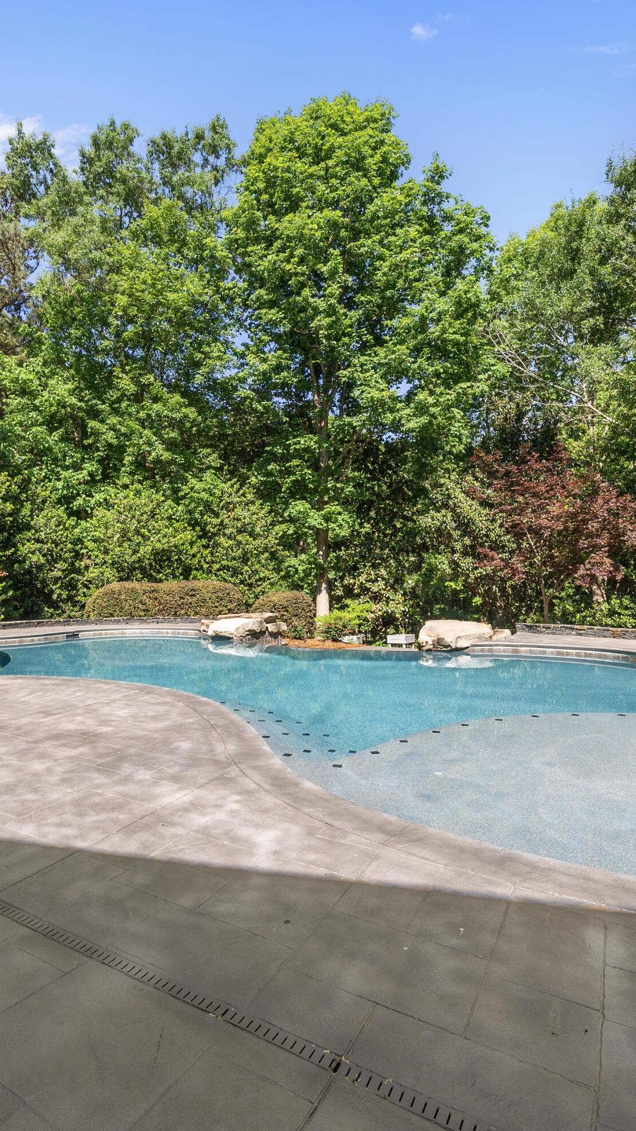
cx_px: 259
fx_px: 570
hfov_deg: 57.9
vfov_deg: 89.6
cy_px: 566
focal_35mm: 19
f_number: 7.1
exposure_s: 1/125
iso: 80
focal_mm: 12
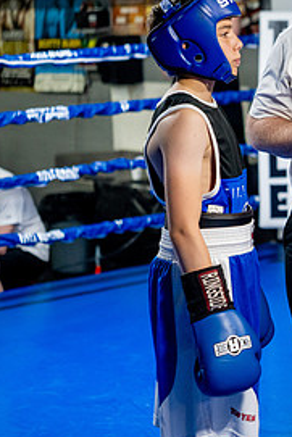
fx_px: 1300
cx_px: 434
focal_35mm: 107
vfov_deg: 19.1
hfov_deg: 12.2
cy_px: 204
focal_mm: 50
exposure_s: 1/800
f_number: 2
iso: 3200
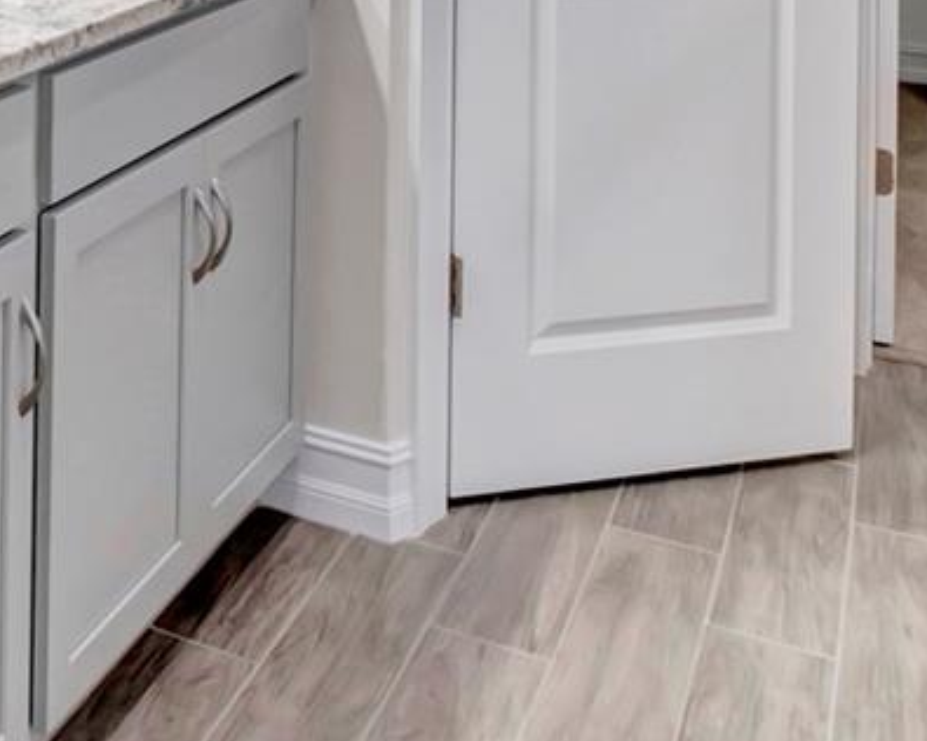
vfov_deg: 23.2
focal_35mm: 57
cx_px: -157
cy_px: -260
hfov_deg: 29.0
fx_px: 1564
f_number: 8
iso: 160
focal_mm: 10
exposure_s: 1/15
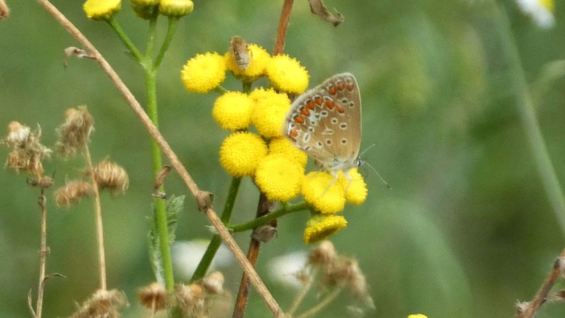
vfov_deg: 1.4
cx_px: 282
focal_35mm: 850
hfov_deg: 2.5
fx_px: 12736
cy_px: 150
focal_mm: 139.4
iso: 500
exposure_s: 1/100
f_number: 5.6
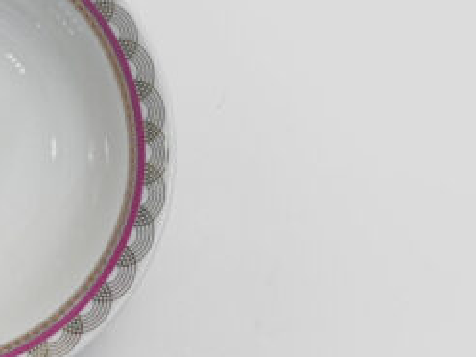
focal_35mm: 171
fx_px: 2351
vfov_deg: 8.7
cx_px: -86
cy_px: 136
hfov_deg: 11.3
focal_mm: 63
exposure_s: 1/100
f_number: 13
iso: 3200
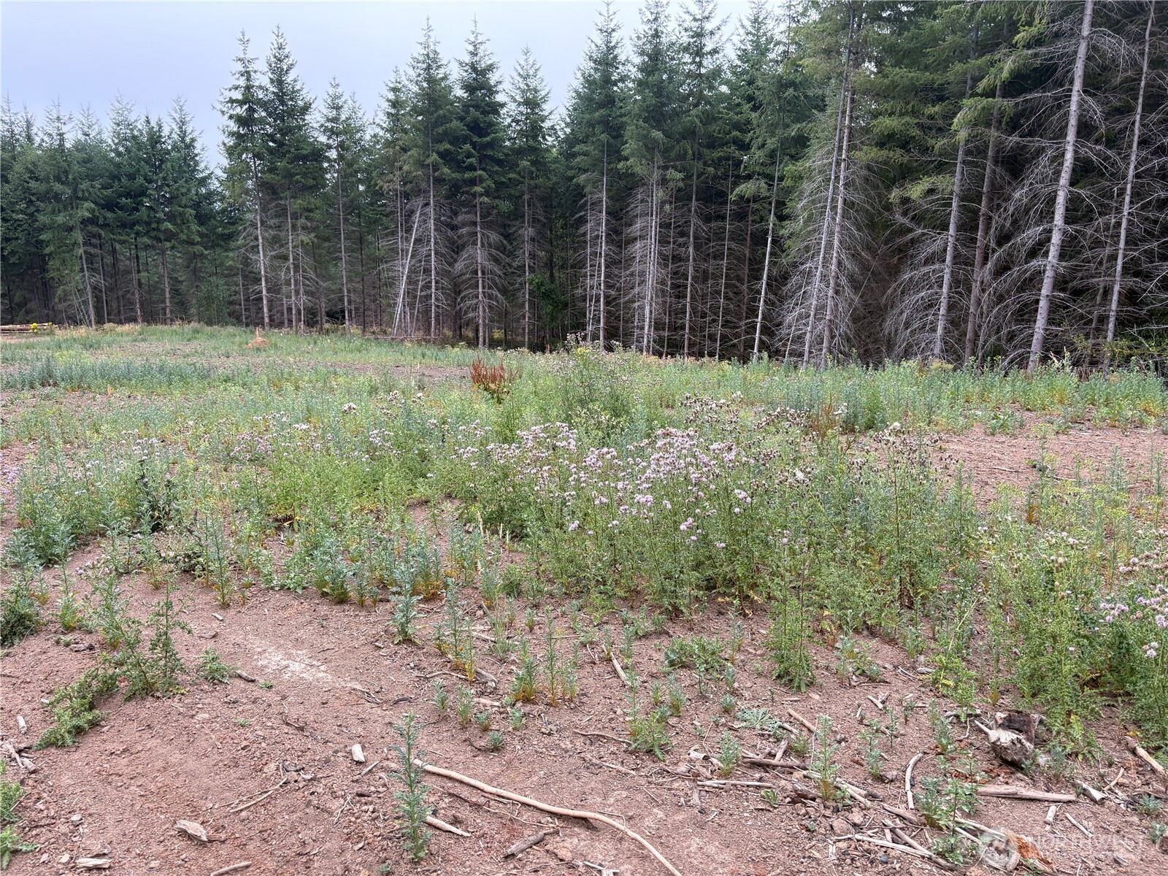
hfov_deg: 67.3
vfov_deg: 53.1
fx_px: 877
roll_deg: -0.2
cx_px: 584
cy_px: 438
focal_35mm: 26
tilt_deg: -14.3
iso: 40
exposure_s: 1/179
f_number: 1.6
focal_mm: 5.96
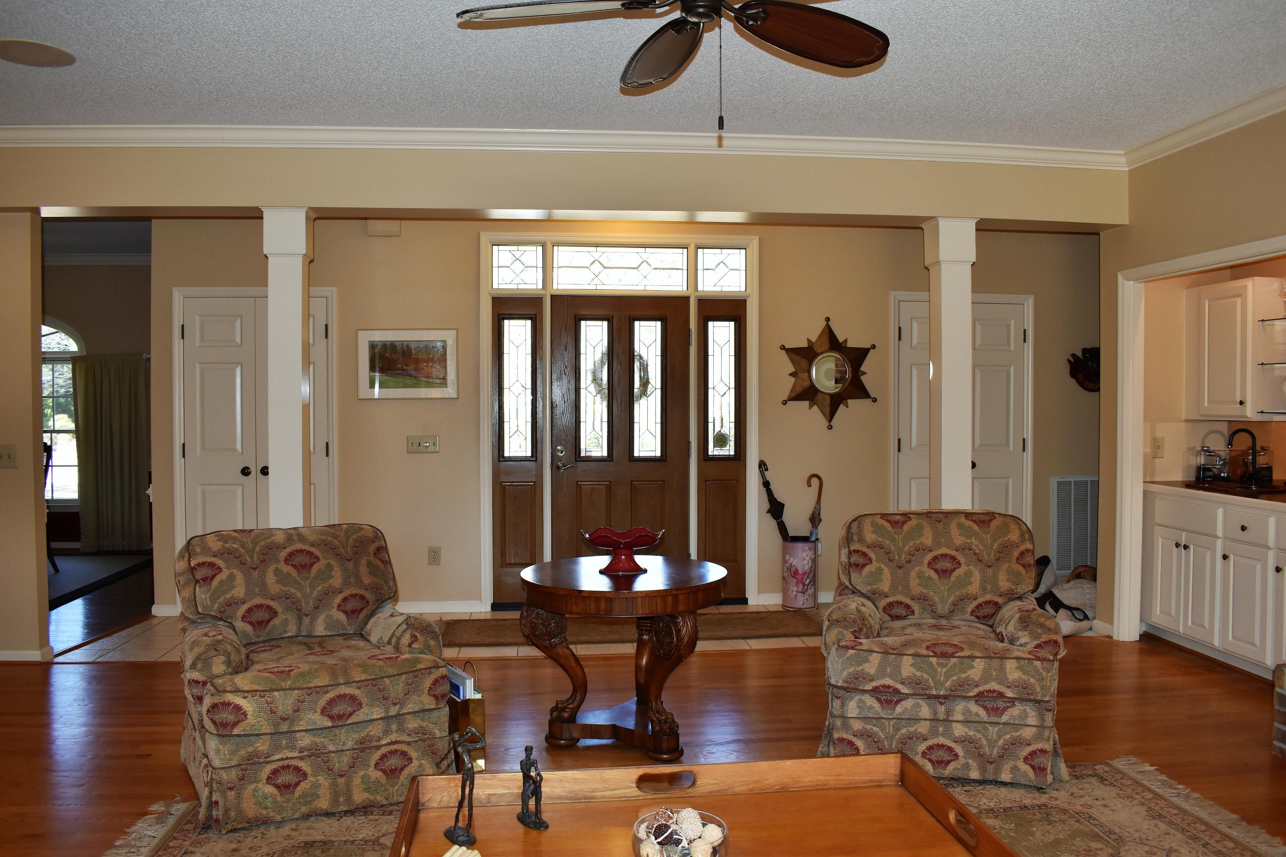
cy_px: 428
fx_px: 964
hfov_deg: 67.4
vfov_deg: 47.9
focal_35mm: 27
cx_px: 643
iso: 640
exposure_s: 1/125
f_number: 5.6
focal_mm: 18
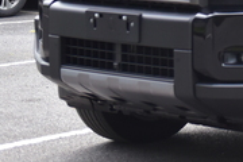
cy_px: -78
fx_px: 1262
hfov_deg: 10.5
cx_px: 410
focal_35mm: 187
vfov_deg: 7.2
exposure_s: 1/3200
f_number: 2.8
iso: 800
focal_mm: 42
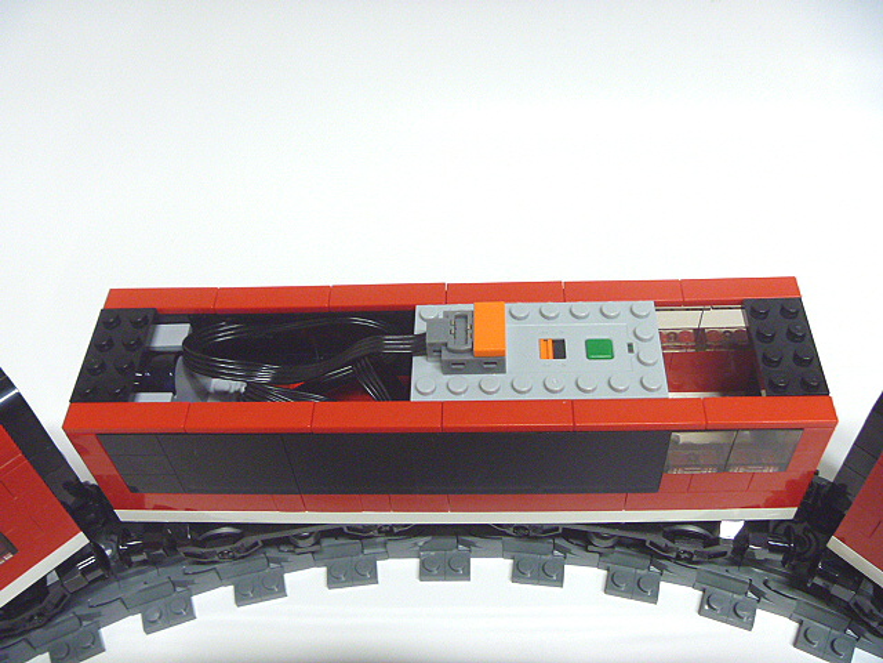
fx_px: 893
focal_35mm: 35
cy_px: 332
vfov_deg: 40.7
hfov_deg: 52.6
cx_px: 442
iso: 400
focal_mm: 6.3
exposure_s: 1/13
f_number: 3.5
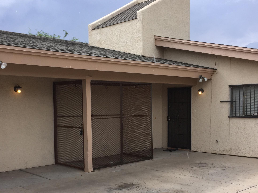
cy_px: 128
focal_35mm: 45
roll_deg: +0.5
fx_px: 335
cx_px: 119
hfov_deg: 42.0
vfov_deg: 31.9
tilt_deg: -4.8
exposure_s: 1/942
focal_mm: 4.15
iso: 32
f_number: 2.2
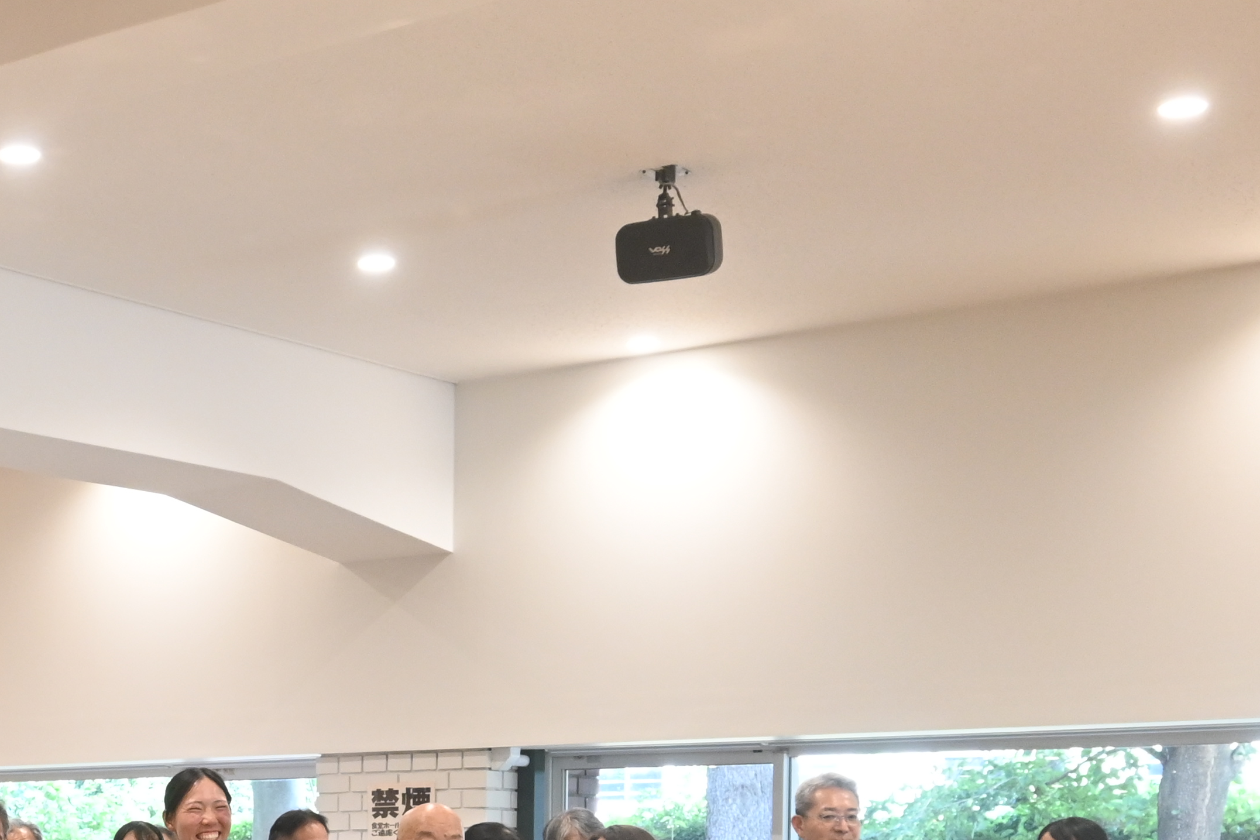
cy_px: 980
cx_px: 26
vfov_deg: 17.3
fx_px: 2647
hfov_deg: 25.6
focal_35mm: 76
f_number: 7.1
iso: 1100
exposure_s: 1/30
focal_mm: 19.5
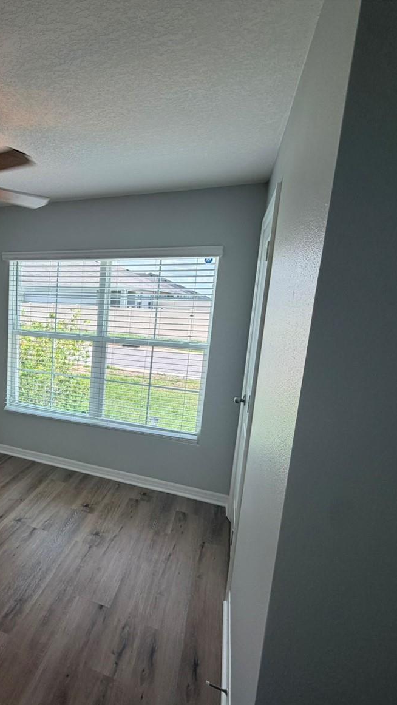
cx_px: 32
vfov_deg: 83.8
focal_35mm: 21
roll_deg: -1.3
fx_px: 393
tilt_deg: -9.5
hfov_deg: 47.6
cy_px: 363
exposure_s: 1/120
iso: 50
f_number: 2.2
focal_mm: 2.22
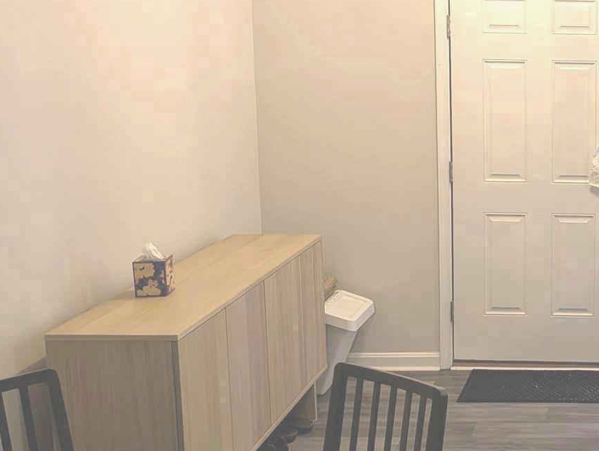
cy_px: 191
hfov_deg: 31.3
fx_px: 988
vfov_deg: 25.7
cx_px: 597
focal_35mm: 57
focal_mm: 6.9
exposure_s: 1/137
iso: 36
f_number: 1.68
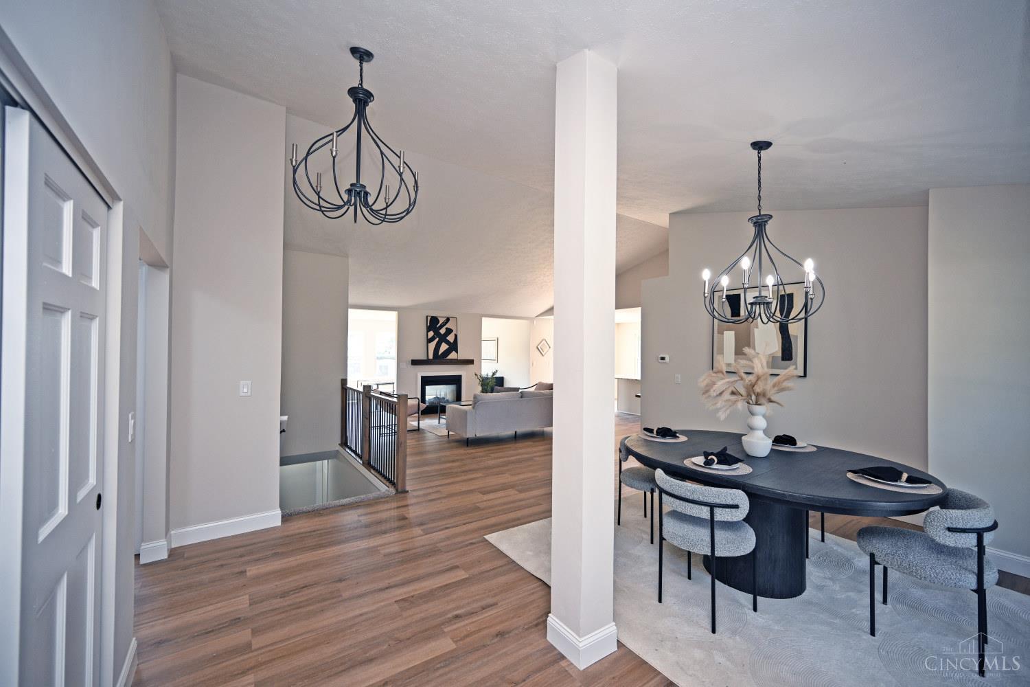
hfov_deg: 104.3
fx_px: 401
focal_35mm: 14
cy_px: 344
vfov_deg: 81.2
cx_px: 515
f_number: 4
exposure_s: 1/60
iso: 220
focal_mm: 14
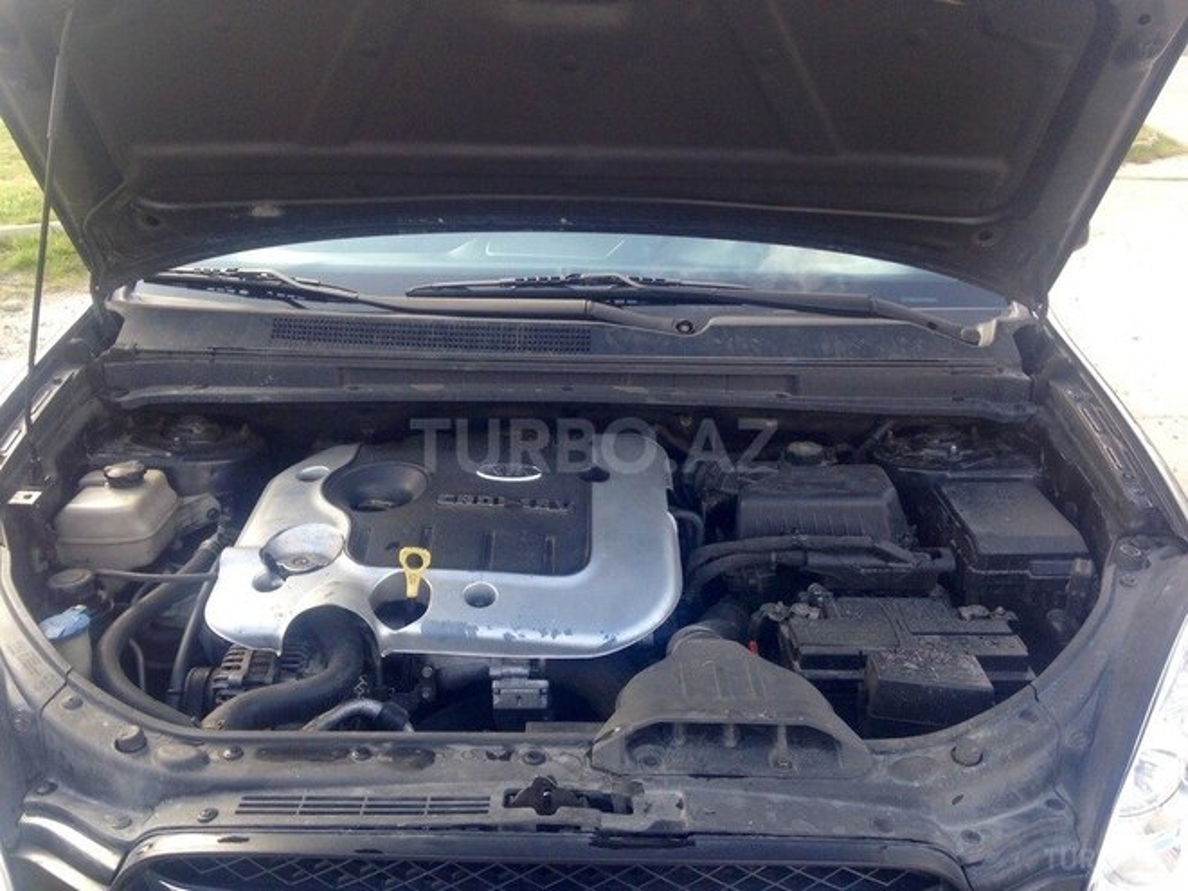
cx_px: 594
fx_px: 1133
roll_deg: +0.7
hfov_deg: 55.4
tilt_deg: -23.2
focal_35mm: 33
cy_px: 446
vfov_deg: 42.9
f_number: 2.4
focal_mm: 4.12
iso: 50
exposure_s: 1/181
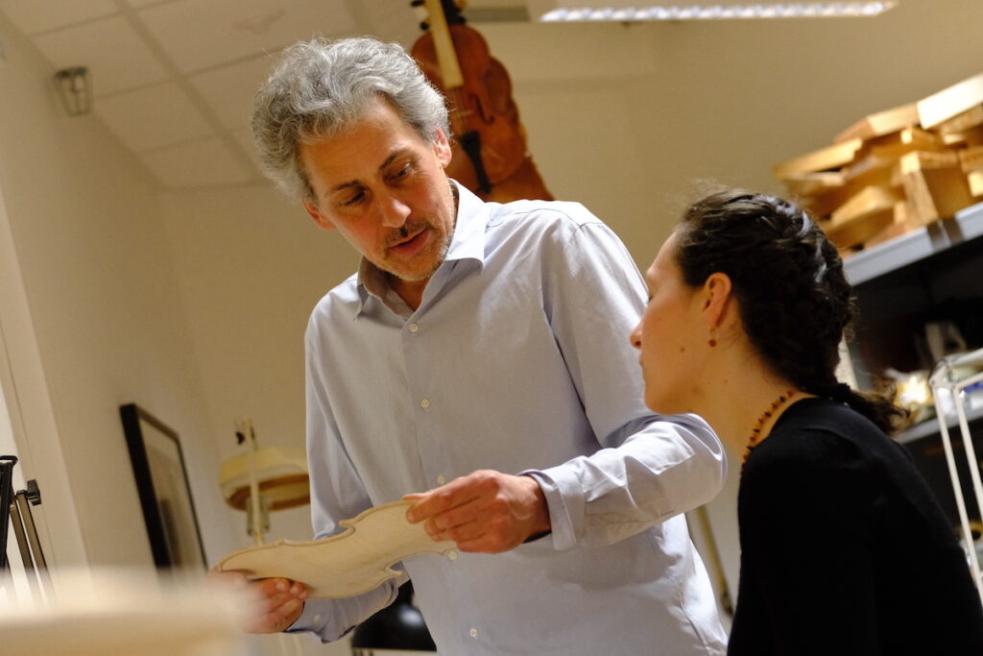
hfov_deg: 18.4
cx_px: 492
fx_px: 3031
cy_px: 328
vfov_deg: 12.3
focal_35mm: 111
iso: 2500
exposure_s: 1/80
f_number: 4.5
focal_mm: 74.1
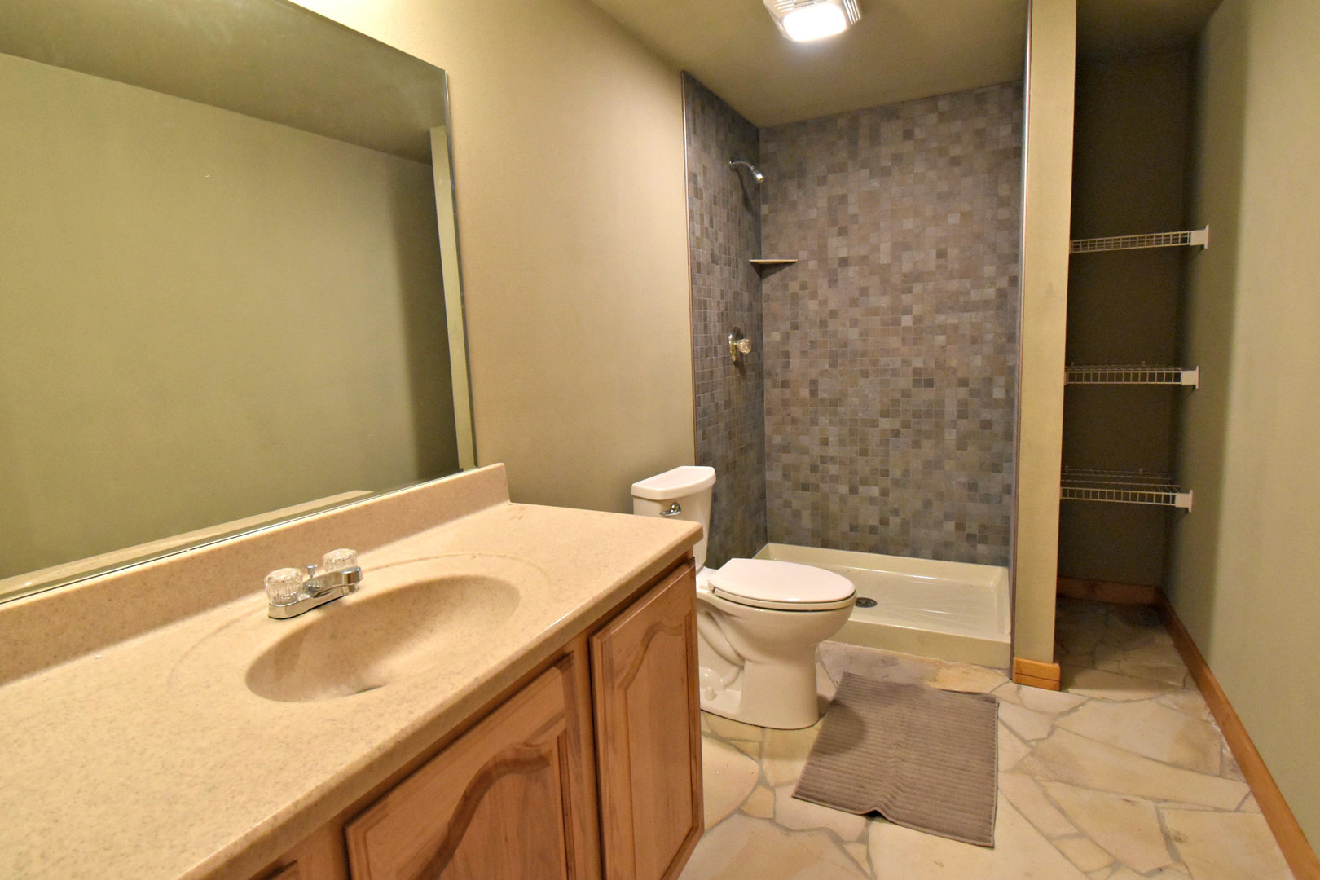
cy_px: 440
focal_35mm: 15
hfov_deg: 100.4
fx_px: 550
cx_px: 660
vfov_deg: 77.3
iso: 2000
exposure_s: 1/15
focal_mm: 10
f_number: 7.1
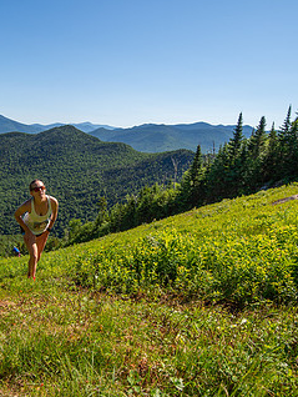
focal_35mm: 28
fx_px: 321
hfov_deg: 48.0
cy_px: 206
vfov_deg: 63.4
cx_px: 76
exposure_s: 1/640
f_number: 5
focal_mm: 16
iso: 100
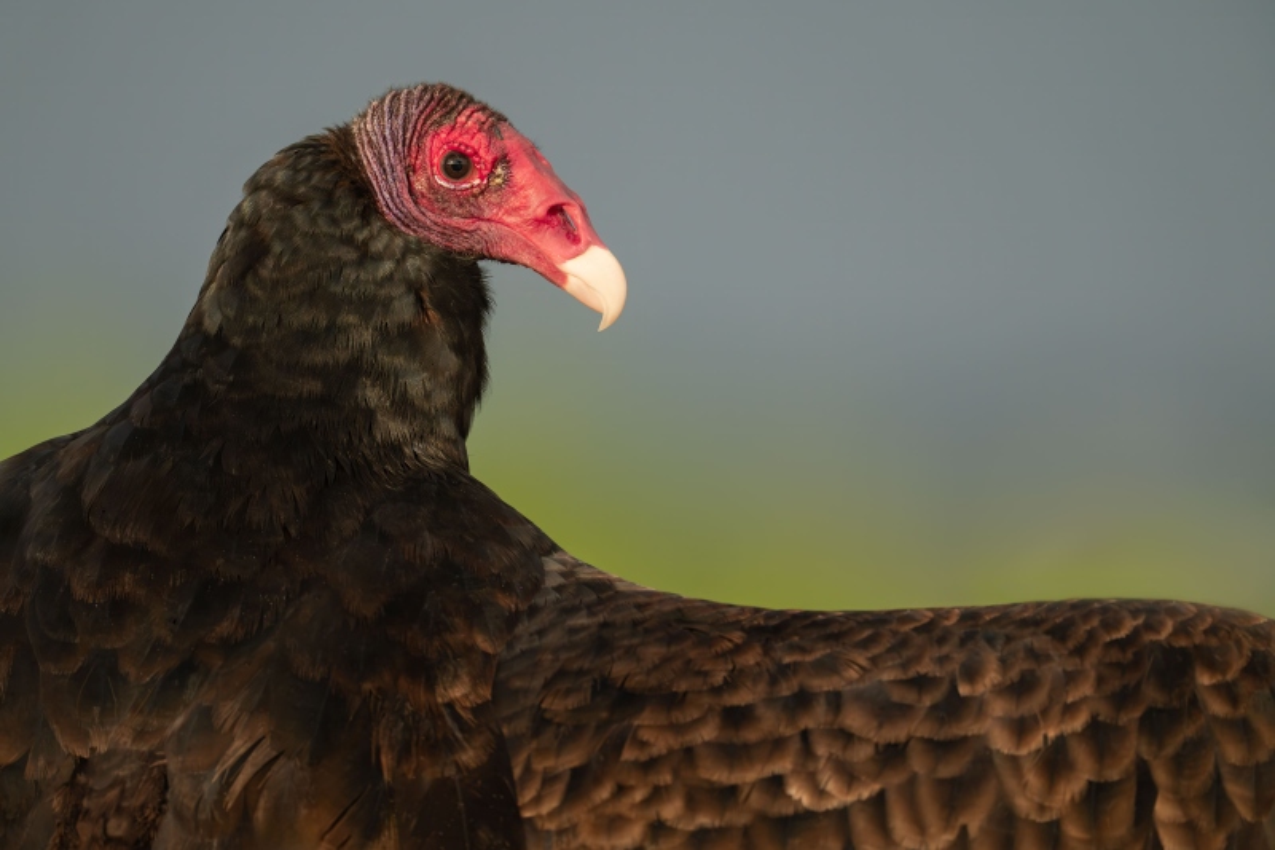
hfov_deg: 2.5
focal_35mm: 840
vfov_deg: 1.6
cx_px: 638
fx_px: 29742
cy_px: 425
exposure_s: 1/1000
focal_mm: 840
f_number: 9
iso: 2500
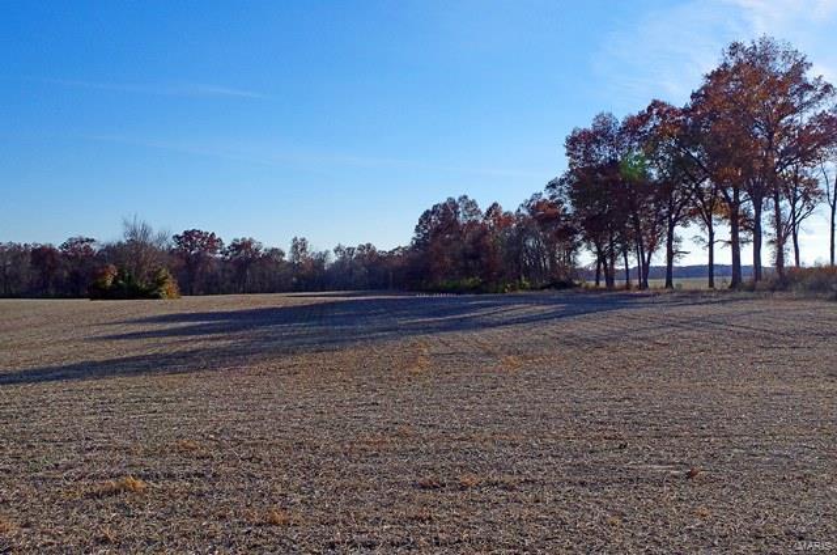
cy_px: 278
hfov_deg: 49.6
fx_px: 905
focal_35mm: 39
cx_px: 418
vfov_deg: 34.1
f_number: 14
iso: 1600
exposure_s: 1/1250
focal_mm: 26.25
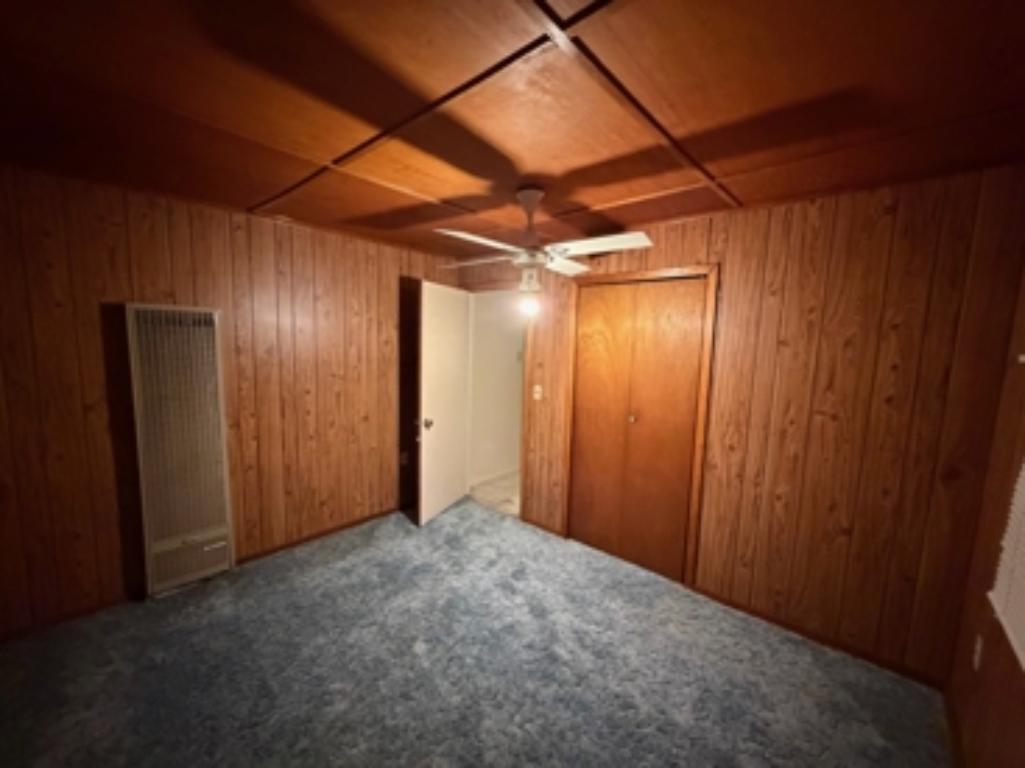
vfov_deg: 85.6
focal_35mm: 14
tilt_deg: -6.0
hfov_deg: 102.1
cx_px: 512
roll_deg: -1.6
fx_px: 414
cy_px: 384
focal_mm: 2.22
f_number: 2.2
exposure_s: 1/40
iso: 1250
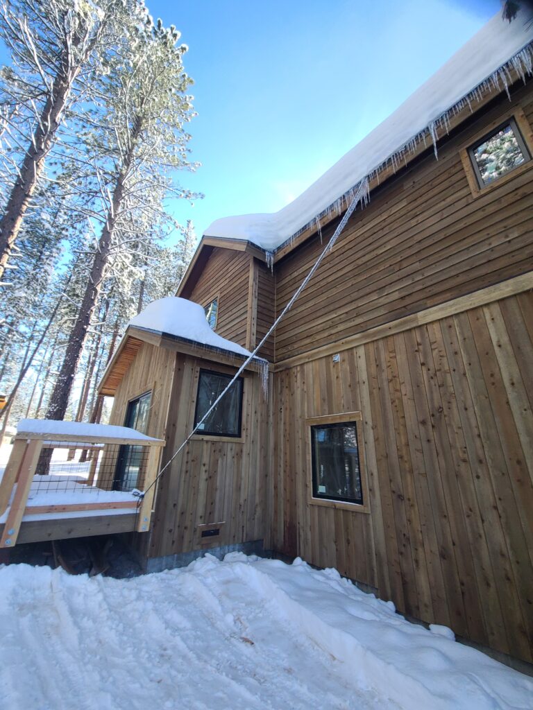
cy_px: 355
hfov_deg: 89.9
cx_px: 266
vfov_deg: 106.2
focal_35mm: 13
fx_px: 267
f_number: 2.2
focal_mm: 2.2
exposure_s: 1/247
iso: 64
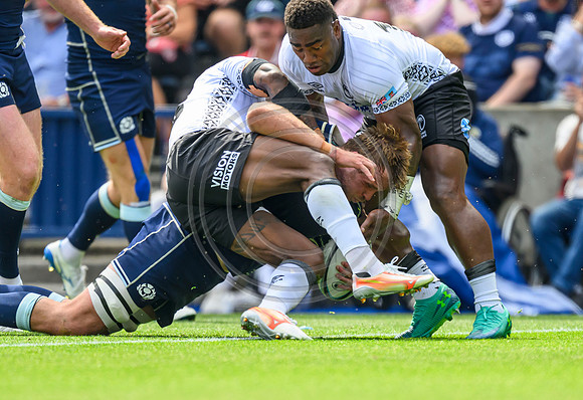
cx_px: 305
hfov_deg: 2.0
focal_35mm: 1019
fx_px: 16648
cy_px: 339
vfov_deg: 1.4
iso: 500
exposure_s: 1/1600
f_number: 4
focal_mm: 560
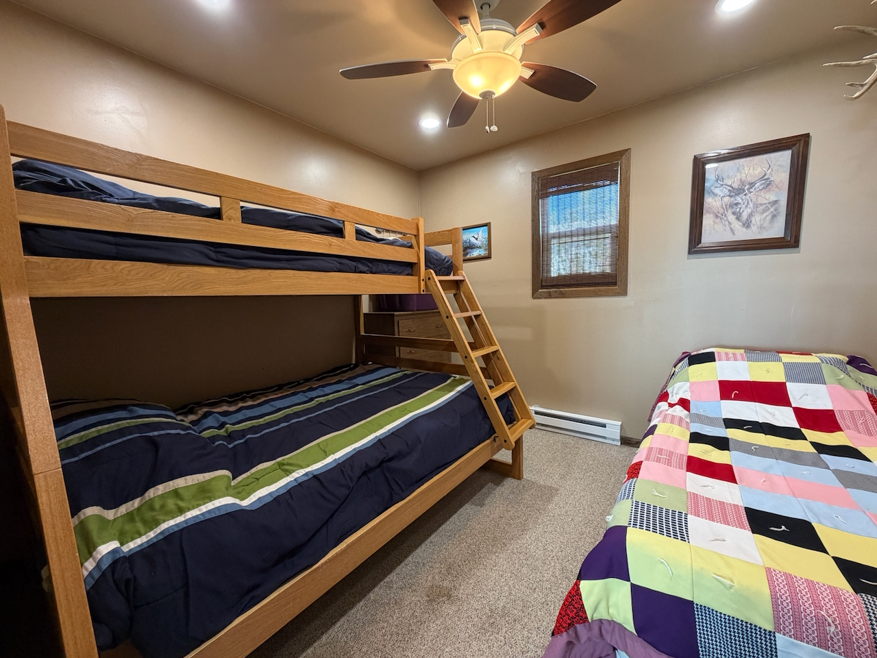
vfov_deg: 85.7
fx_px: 355
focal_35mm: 14
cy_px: 329
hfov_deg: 102.1
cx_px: 438
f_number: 2.2
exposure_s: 1/60
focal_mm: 2.22
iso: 250
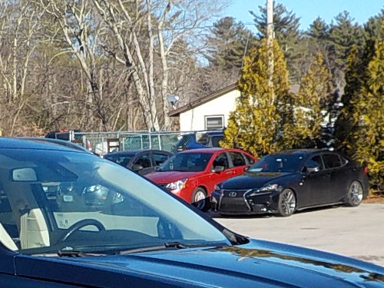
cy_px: 266
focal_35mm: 96
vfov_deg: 15.2
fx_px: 1065
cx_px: 111
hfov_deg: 20.3
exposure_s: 1/1000
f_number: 3.3
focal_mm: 4.1
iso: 125
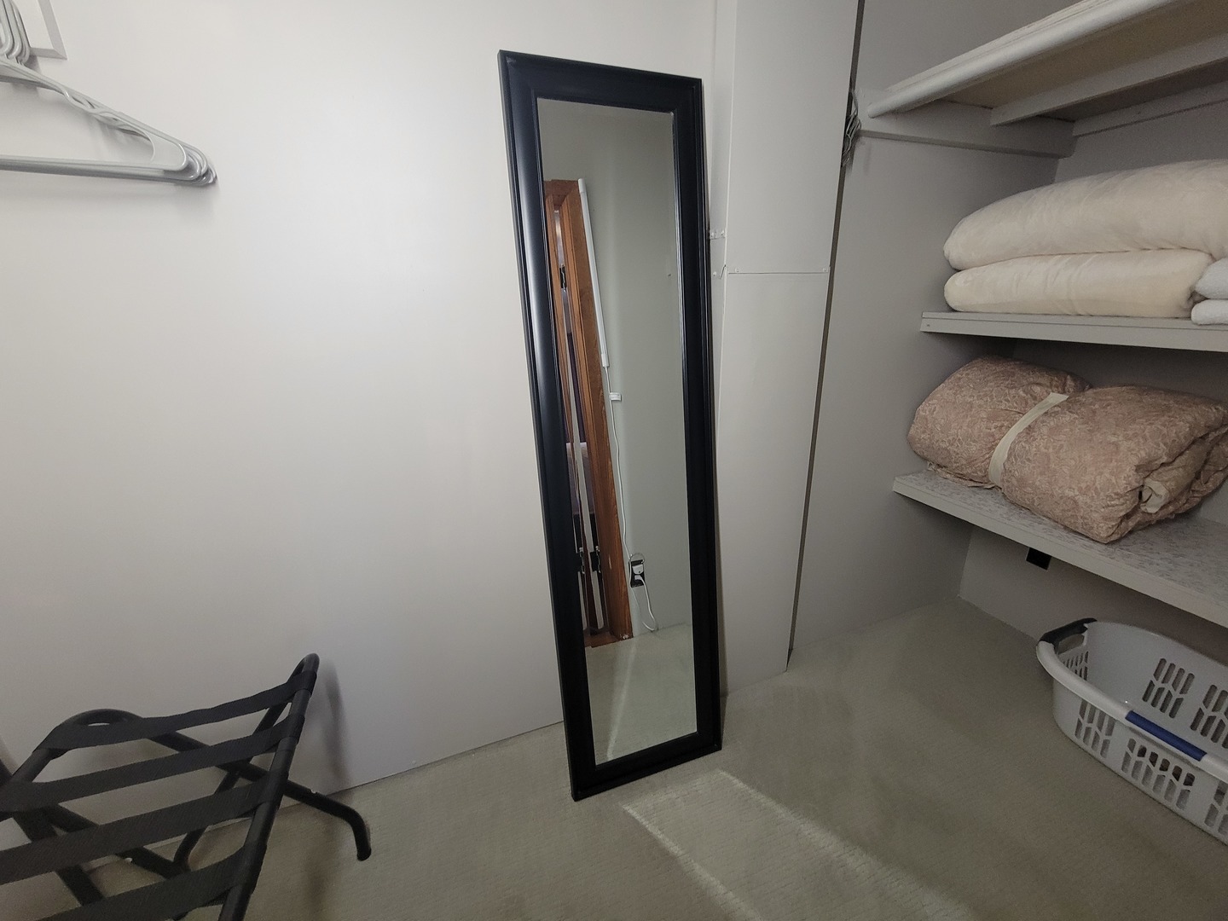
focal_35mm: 13
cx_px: 614
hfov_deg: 106.2
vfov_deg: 89.9
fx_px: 461
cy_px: 460
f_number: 2.2
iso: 320
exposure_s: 1/60
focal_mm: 2.2
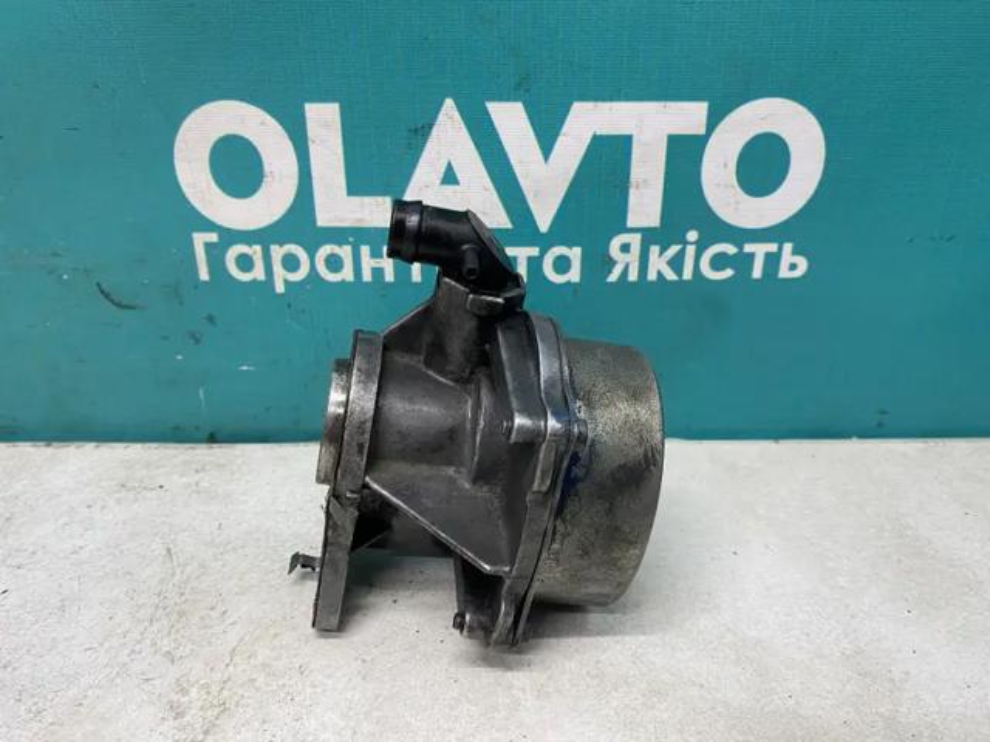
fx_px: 744
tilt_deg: -25.5
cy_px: 371
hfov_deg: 67.3
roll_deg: +0.9
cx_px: 495
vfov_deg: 53.1
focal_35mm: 26
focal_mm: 4.25
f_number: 1.8
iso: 80
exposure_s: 1/50
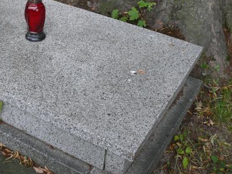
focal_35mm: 59
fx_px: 395
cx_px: 42
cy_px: 43
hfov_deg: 31.7
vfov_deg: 24.5
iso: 100
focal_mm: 7.4
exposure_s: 1/80
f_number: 2.8
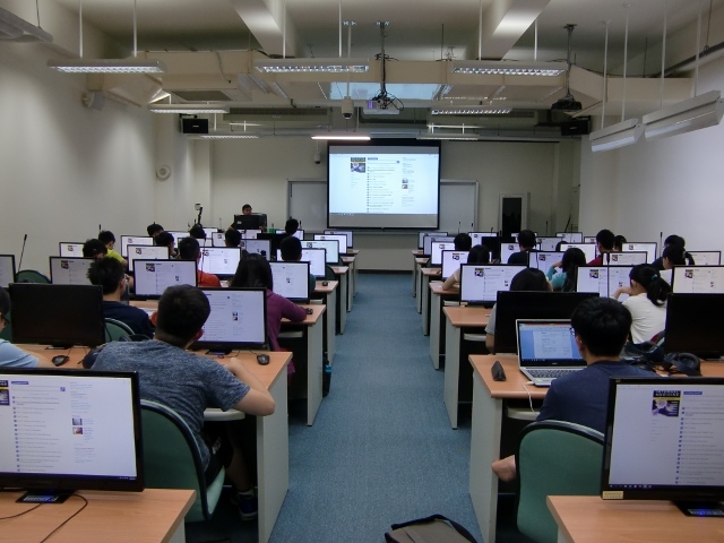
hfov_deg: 63.4
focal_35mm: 28
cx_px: 362
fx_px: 586
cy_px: 272
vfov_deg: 49.7
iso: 100
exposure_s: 1/60
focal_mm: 4.9
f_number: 2.6
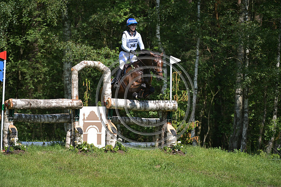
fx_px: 1952
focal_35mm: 250
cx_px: 140
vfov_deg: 5.5
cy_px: 94
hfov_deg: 8.2
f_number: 5
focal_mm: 250
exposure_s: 1/1250
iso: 280
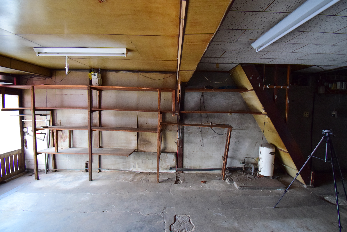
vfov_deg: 77.4
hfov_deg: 100.4
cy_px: 116
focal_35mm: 15
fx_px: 145
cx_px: 174
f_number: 6.7
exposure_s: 1/15
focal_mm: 10
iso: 1600
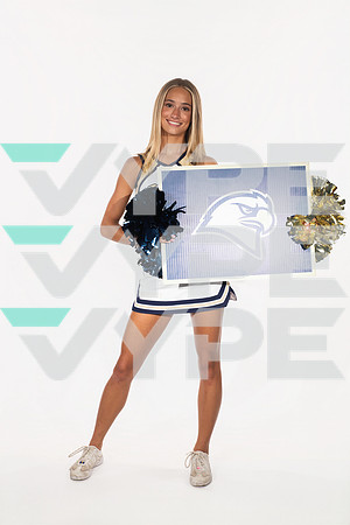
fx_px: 642
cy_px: 262
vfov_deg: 44.5
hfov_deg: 30.5
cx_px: 175
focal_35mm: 44
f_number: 8
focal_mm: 44
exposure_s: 1/640
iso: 800
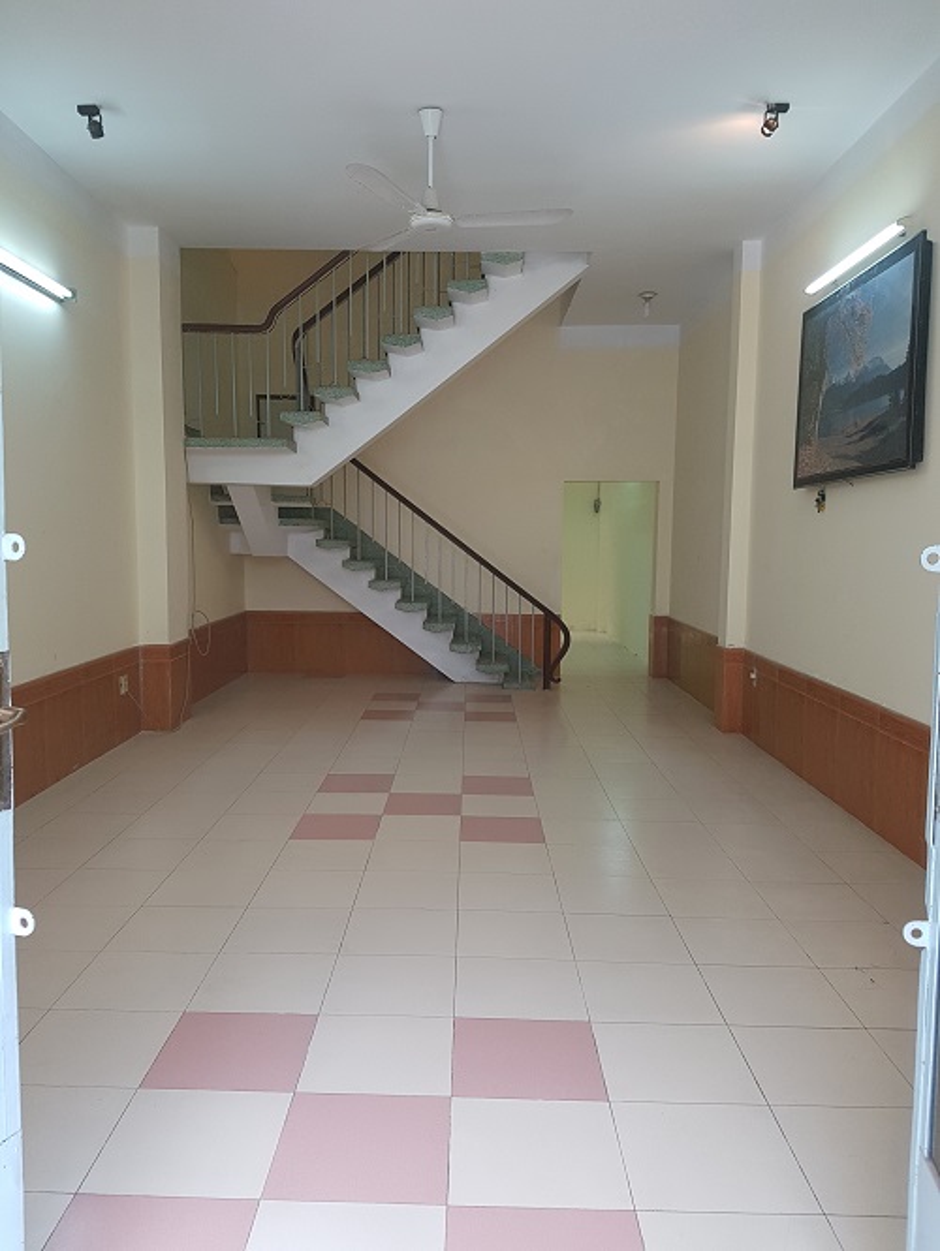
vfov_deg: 67.3
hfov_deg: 53.1
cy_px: 626
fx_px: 941
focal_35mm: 26
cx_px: 470
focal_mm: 4.2
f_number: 1.7
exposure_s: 1/50
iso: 80
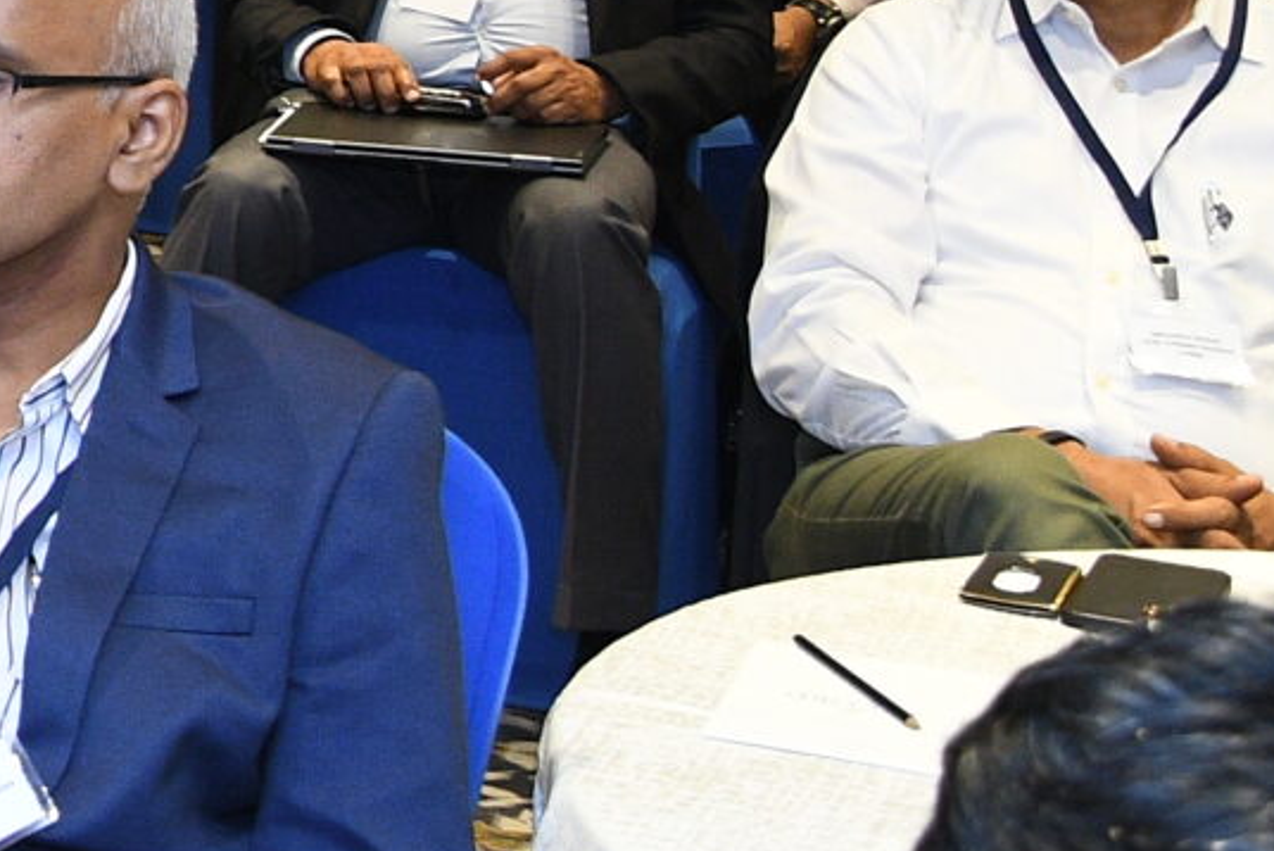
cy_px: -420
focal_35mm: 148
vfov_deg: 9.1
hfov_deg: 12.2
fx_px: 5240
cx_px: -1319
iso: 1000
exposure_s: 1/60
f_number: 5.6
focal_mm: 21
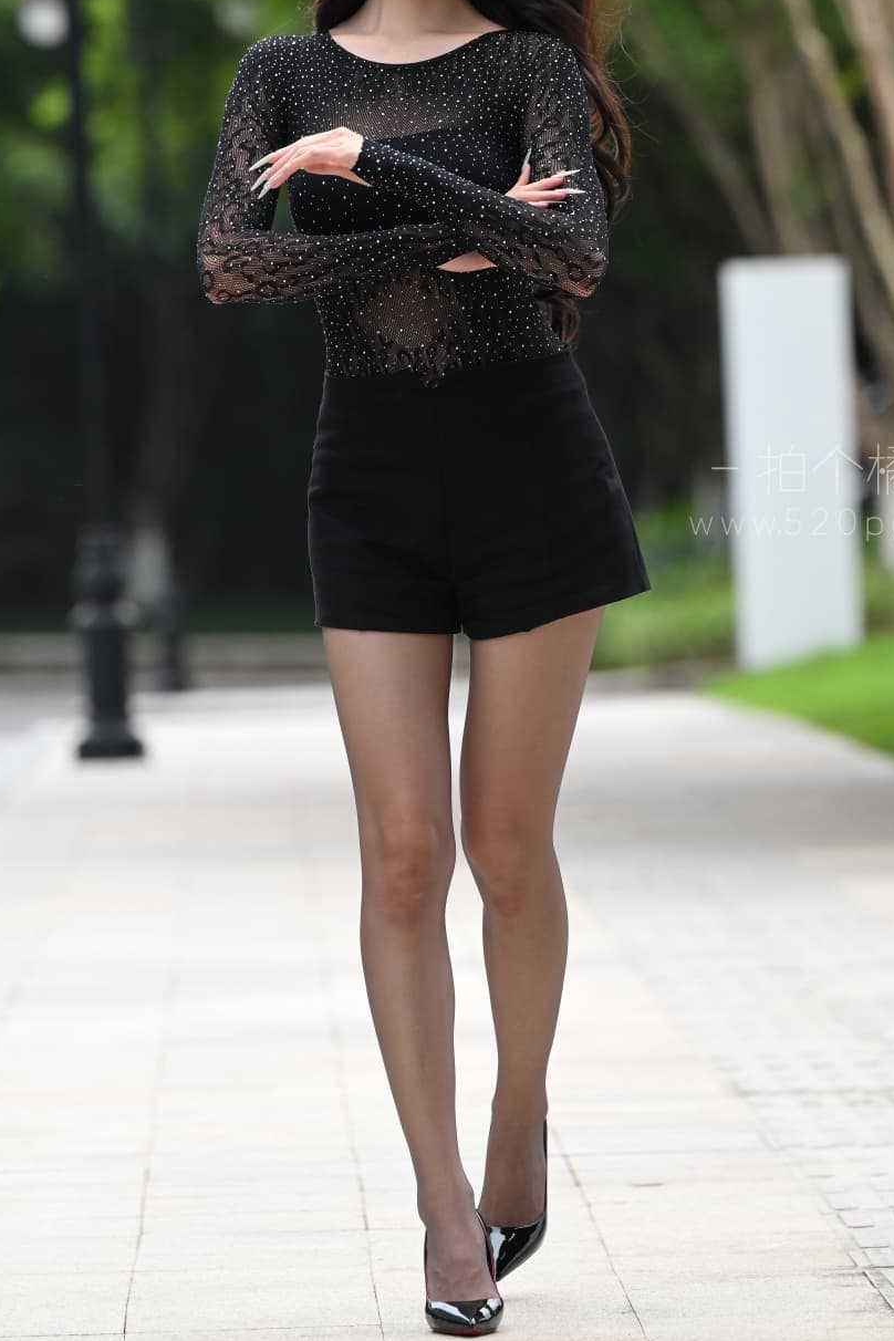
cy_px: 437
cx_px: 446
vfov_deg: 7.9
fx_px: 9684
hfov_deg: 5.3
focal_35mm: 260
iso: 640
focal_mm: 175
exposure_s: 1/640
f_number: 4
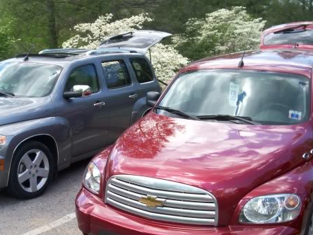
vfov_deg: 27.9
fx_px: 470
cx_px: 134
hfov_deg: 36.8
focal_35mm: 52
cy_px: 148
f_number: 4.5
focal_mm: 5.9
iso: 100
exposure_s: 1/158
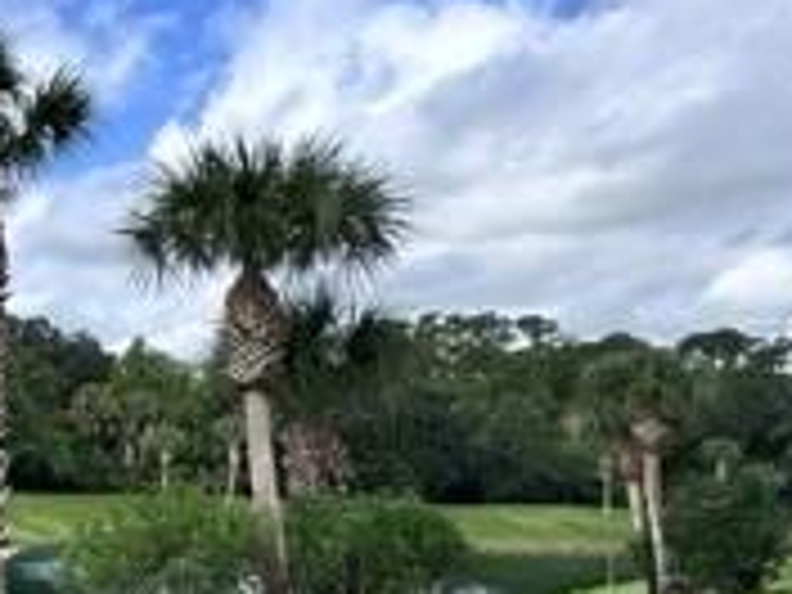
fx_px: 1167
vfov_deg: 28.5
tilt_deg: +6.0
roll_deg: -1.6
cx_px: -234
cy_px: 342
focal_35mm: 51
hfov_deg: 30.0
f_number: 2.2
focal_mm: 2.22
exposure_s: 1/1672
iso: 50
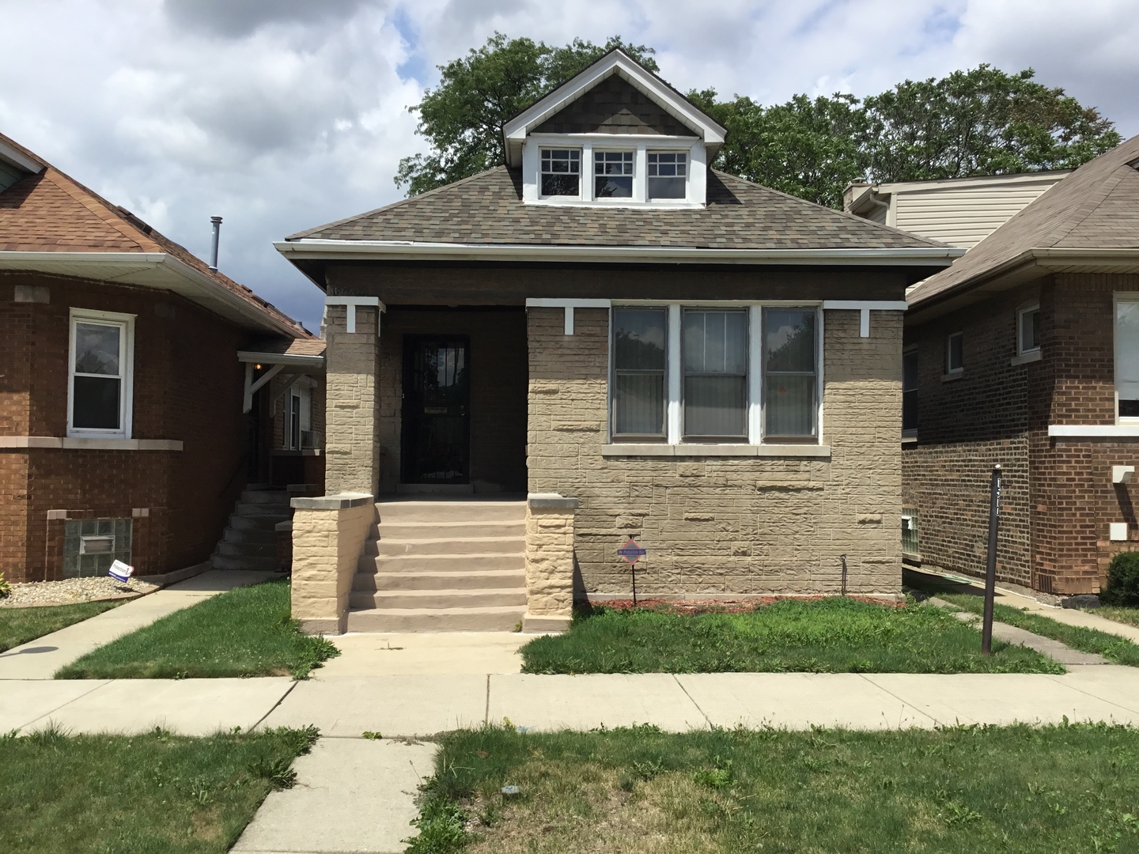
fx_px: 1020
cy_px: 427
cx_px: 570
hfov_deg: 58.4
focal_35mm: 31
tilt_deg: -0.6
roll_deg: +0.3
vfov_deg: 45.4
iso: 25
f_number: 2.4
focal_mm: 3.3
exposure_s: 1/1664
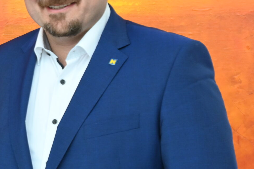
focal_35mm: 135
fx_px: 953
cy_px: 90
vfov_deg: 10.2
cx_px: -35
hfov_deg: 14.8
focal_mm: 34
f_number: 5
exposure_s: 1/125
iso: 900
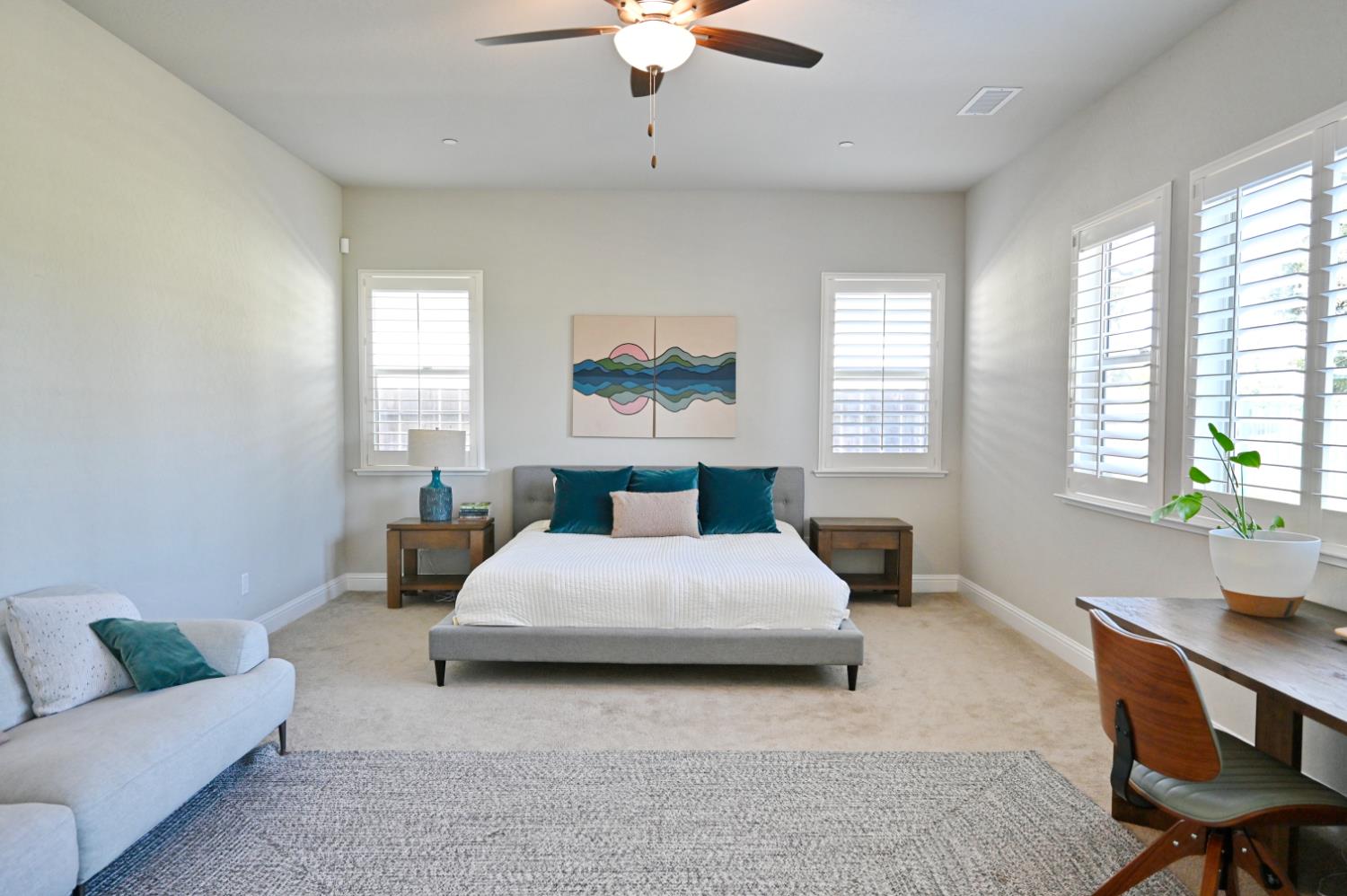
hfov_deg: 78.6
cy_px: 448
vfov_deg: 57.2
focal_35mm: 22
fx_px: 823
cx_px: 674
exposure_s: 1/125
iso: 720
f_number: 4
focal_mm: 22
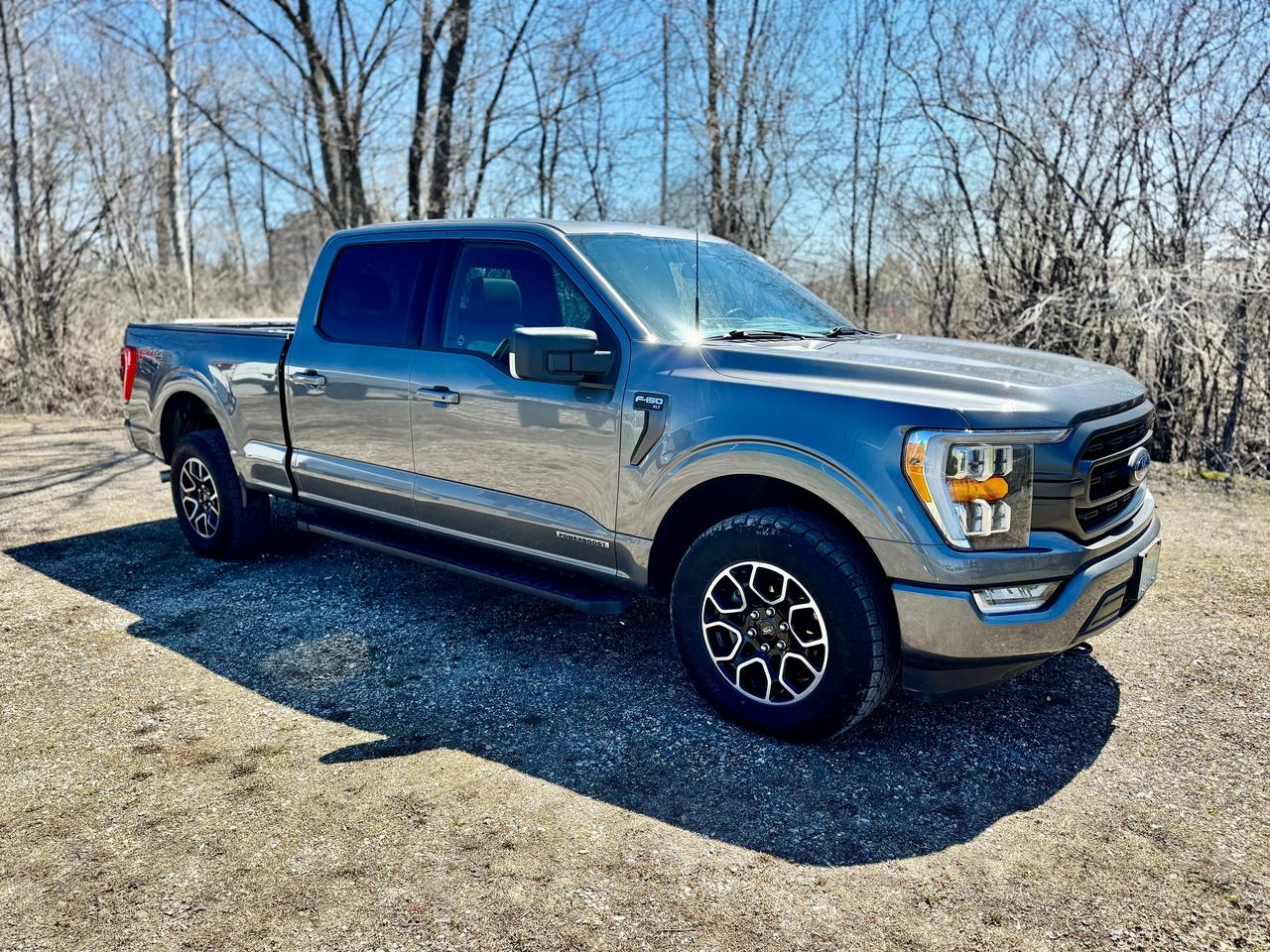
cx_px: 635
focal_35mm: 24
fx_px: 881
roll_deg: +0.8
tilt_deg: -11.4
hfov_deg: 71.6
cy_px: 476
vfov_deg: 56.8
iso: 80
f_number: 1.78
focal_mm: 6.76
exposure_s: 1/1678
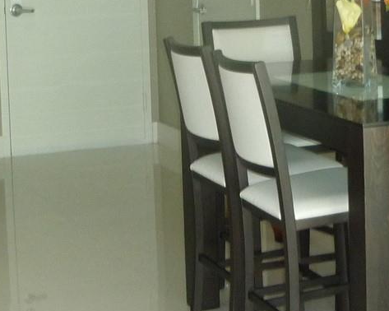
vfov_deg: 13.8
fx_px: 1254
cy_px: -26
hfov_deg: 17.6
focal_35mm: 109
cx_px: 200
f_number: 2.8
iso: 250
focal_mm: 5.5
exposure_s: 1/30
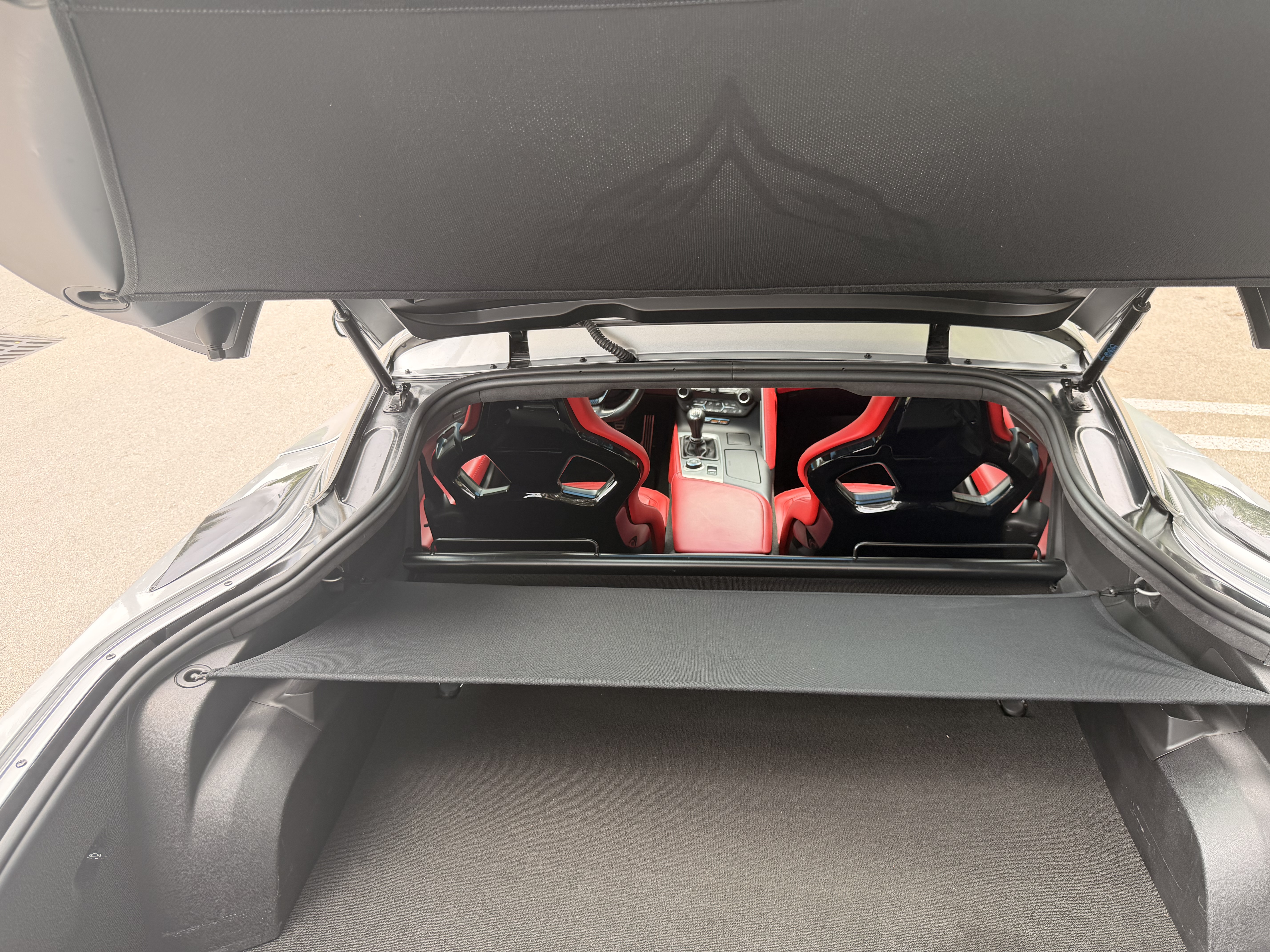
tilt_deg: -26.8
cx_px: 635
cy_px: 476
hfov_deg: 71.6
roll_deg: +1.2
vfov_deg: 56.8
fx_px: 881
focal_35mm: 24
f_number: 1.78
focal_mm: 6.76
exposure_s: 1/182
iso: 80
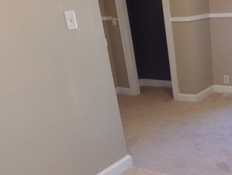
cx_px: 224
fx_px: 309
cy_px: 135
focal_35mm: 46
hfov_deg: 37.5
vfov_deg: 30.9
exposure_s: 1/45
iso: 400
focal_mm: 4
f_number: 3.1
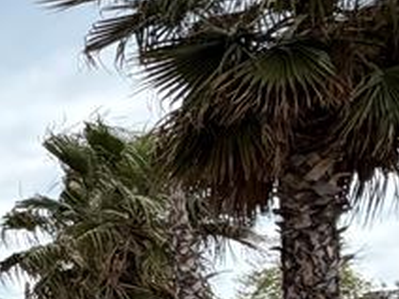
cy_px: 399
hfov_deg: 12.9
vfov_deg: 14.8
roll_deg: +2.0
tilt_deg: +1.1
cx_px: -666
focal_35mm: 95
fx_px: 1095
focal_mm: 2.22
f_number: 2.2
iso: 40
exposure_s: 1/602
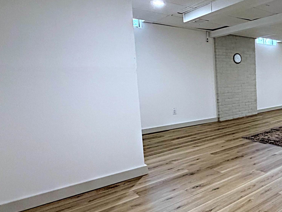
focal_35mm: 29
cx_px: 276
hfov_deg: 51.0
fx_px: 236
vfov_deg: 48.2
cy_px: 103
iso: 500
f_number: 2.2
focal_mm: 2.22
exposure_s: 1/60
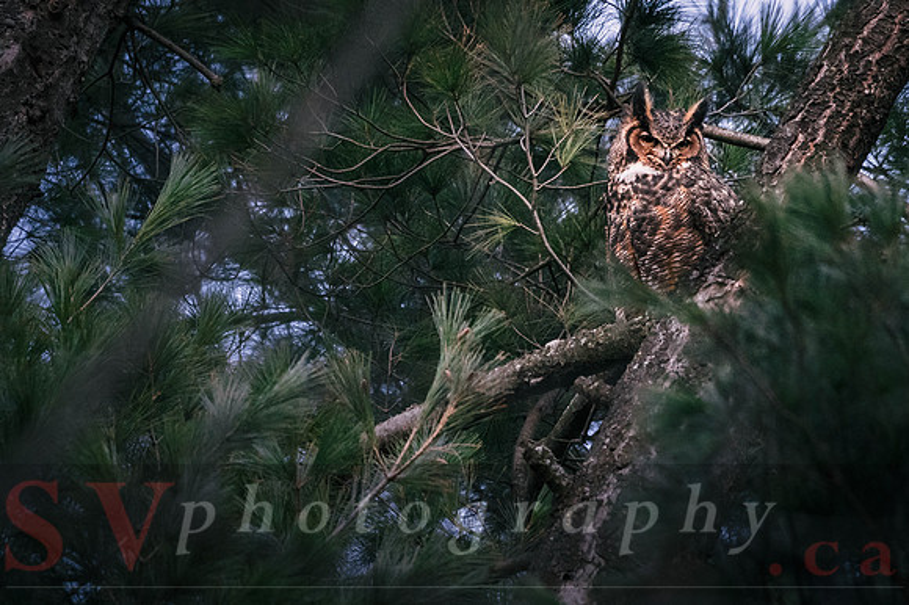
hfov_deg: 2.6
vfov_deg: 1.8
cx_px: 284
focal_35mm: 784
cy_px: 416
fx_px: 19784
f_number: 5.6
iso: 1600
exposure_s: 1/50
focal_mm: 380
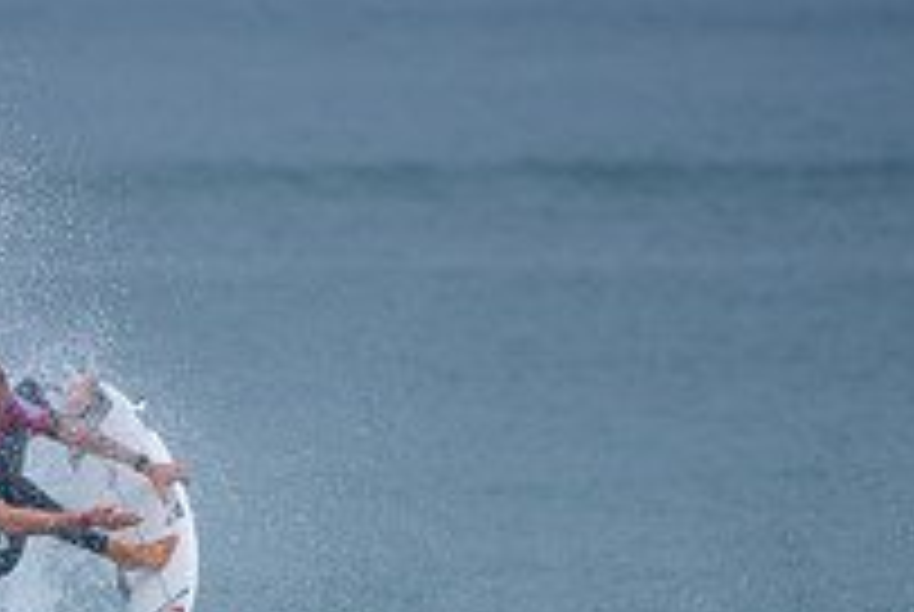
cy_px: 610
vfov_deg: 0.9
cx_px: -113
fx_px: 37426
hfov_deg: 1.4
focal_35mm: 1472
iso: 360
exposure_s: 1/2000
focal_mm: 500
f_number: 5.6
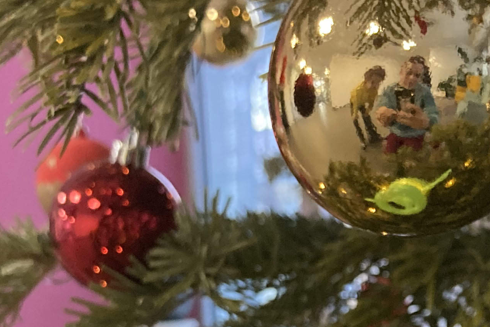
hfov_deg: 22.1
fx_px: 1252
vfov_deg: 14.3
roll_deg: +2.1
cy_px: 427
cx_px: 300
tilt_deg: -5.5
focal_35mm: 92
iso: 160
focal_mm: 3.99
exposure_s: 1/50
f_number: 1.8
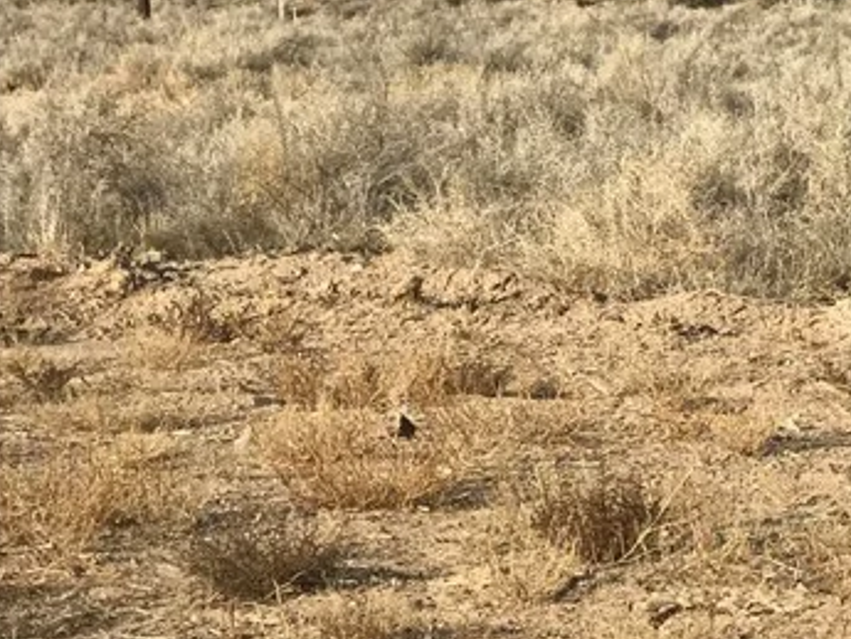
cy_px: 281
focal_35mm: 169
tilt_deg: -4.4
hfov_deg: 11.2
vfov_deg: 8.8
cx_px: 1256
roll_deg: +0.8
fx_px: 4156
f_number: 2.8
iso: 20
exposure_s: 1/1212
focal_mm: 6.6
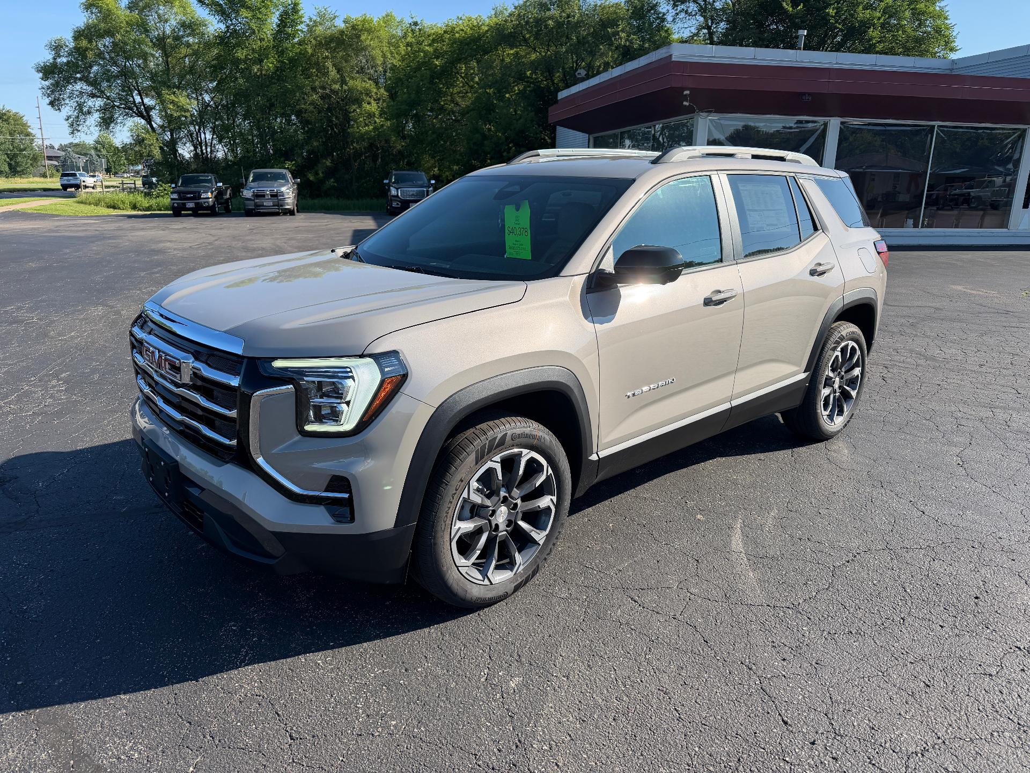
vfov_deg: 56.8
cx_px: 515
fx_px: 714
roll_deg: -0.9
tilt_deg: -15.5
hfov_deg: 71.6
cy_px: 386
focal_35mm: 24
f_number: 1.78
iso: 80
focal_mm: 6.76
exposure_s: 1/3145
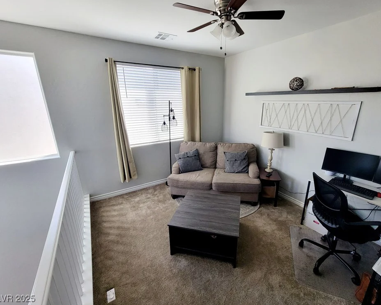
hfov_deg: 100.6
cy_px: 150
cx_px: 204
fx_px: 158
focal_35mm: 14
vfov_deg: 88.0
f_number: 2.2
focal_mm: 2.2
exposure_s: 1/60.2
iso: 50
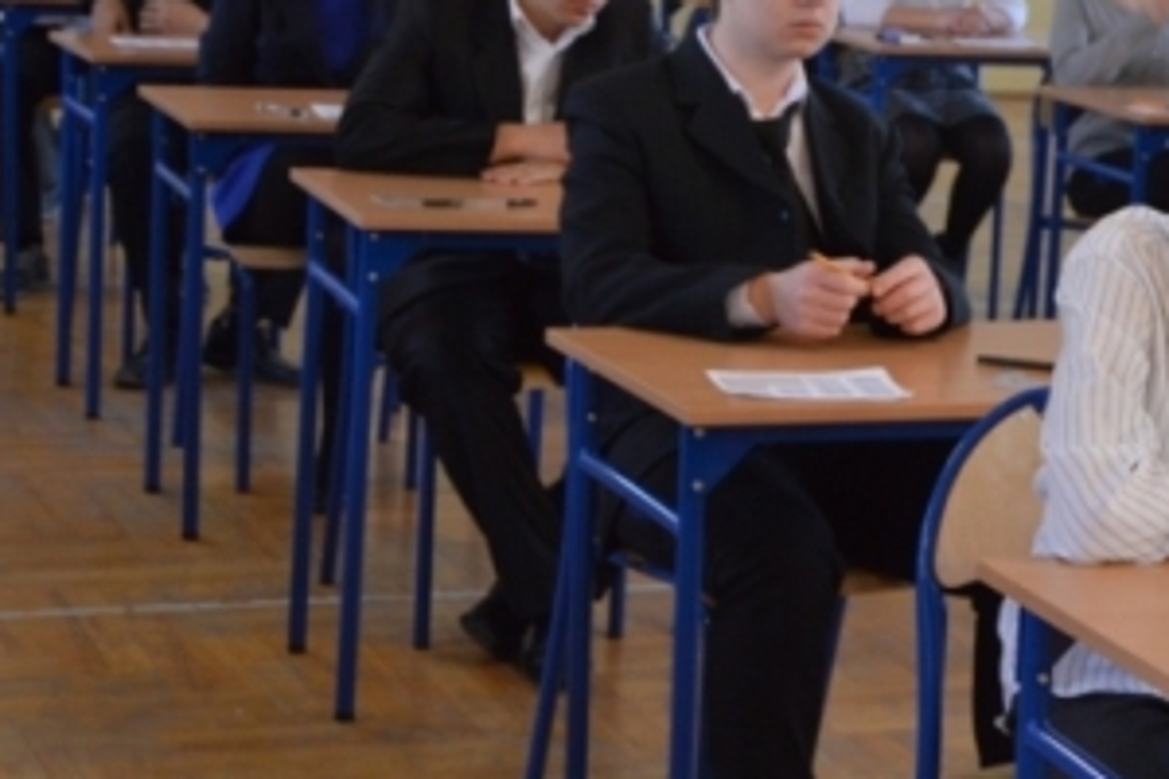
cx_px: 1093
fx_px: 3324
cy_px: 212
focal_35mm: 102
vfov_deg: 13.3
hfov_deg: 19.5
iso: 400
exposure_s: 1/50
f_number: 4
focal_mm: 25
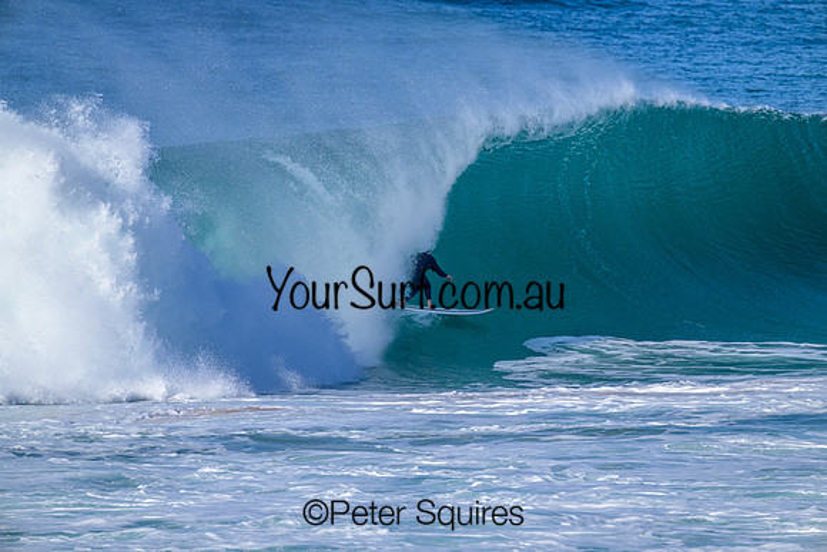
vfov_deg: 2.5
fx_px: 12867
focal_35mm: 560
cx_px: 414
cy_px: 276
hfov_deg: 3.7
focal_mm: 560
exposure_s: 1/2000
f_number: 8
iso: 560
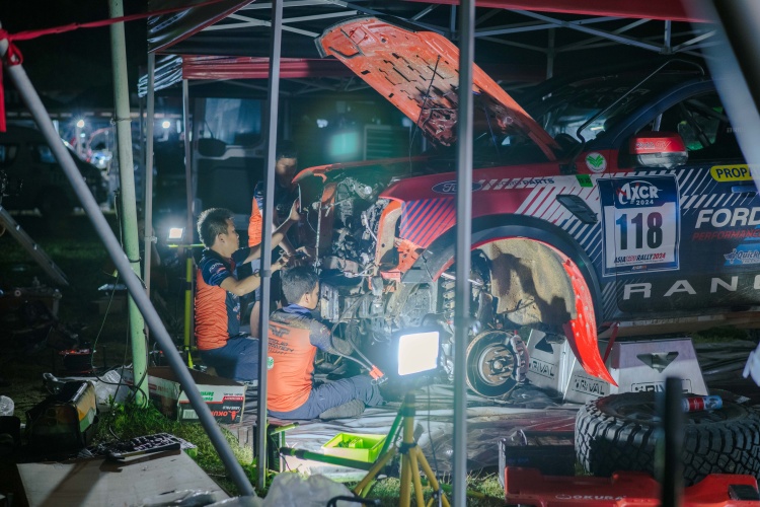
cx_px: 380
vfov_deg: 23.4
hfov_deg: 34.5
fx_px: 1224
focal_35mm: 58
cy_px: 254
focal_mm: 58
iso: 1000
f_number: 2.5
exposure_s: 1/160
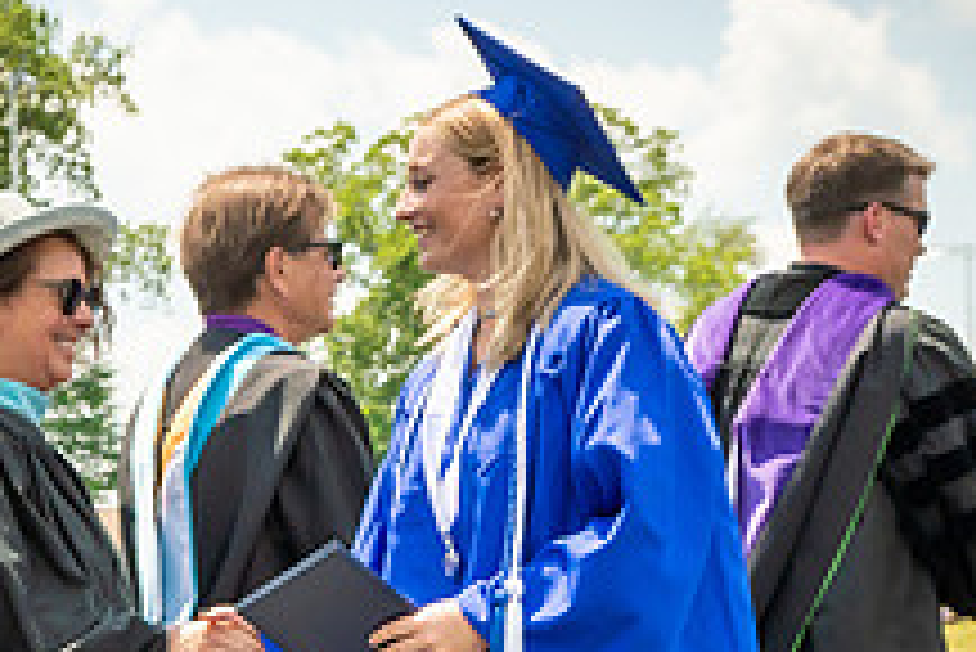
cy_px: 615
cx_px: -110
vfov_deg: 8.8
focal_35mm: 156
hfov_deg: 12.9
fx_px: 4232
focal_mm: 34
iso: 200
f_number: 7.1
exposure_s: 1/800
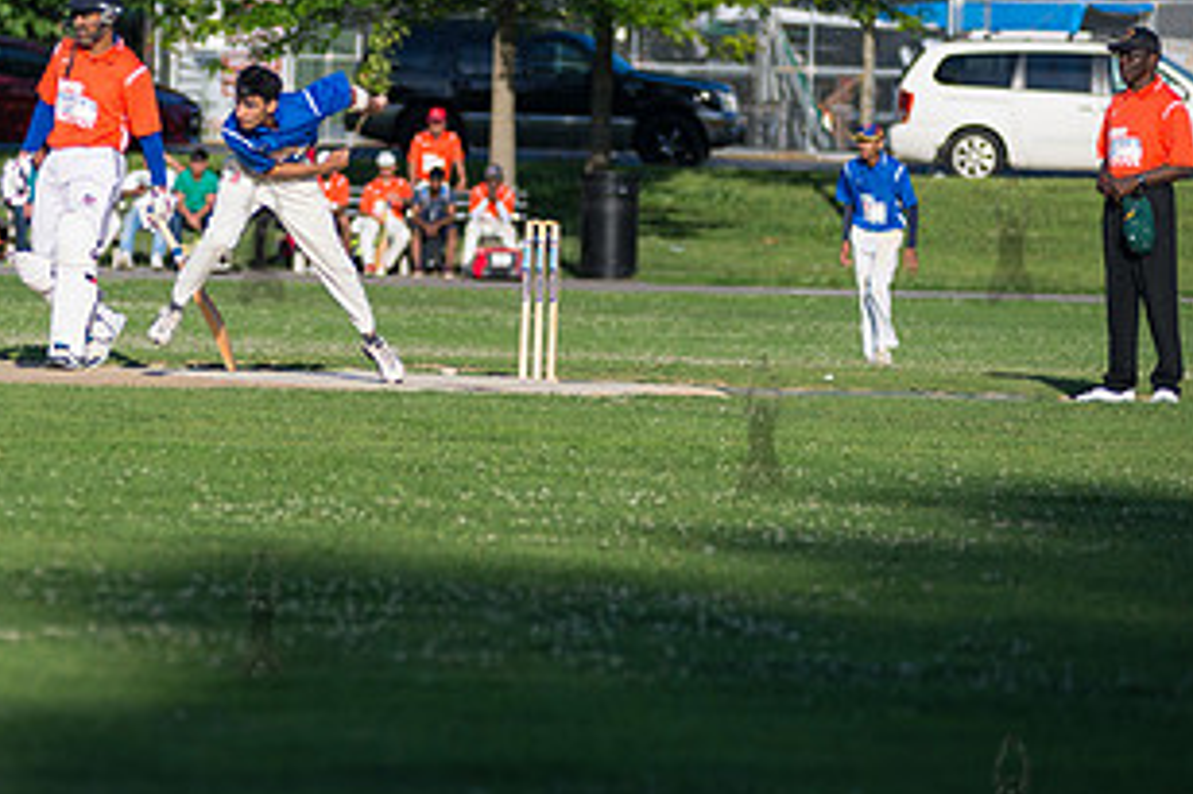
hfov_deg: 7.1
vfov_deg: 4.7
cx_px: 260
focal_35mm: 292
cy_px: 234
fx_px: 9671
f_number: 2.8
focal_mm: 155
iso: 200
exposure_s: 1/3200
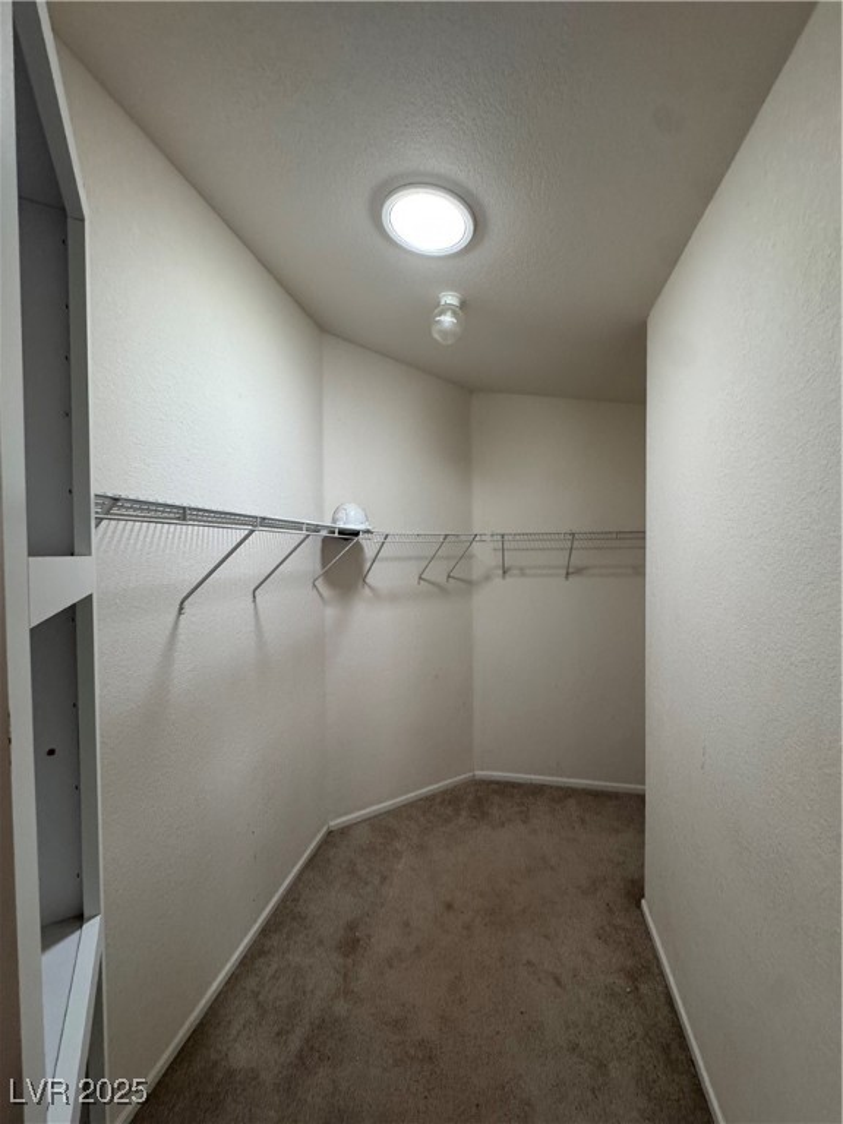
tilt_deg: -0.2
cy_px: 562
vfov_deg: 102.1
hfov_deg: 85.7
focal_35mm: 14
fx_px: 455
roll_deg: +1.7
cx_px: 422
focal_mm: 2.22
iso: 320
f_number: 2.2
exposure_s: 1/60
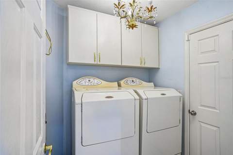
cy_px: 78
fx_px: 110
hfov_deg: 93.3
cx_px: 116
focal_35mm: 17
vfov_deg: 70.3
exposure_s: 1/4
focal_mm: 17
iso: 160
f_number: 8
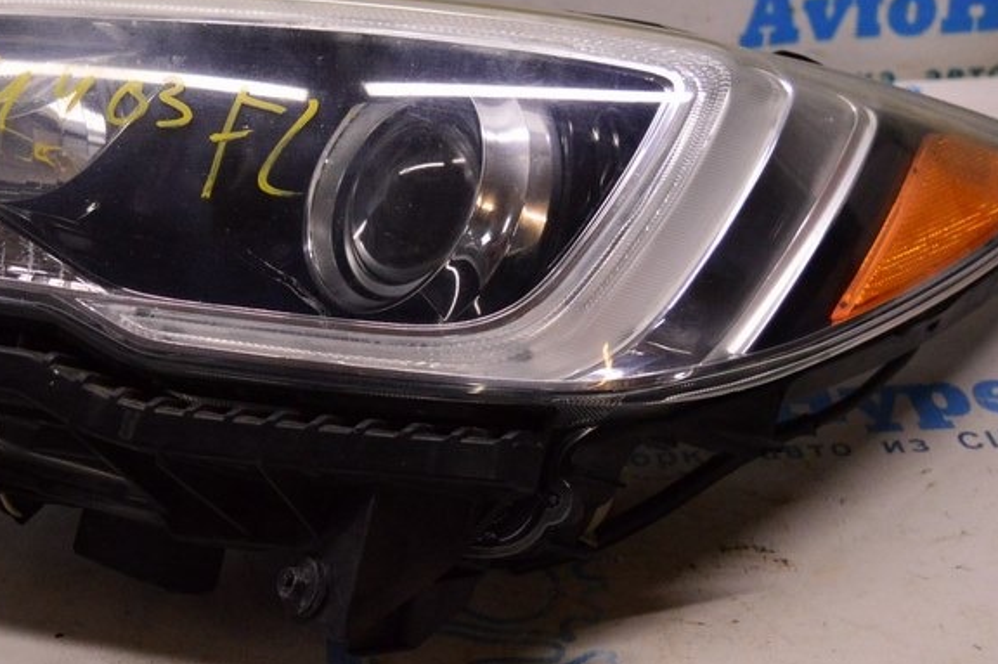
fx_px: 1773
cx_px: 310
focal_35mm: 64
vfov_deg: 21.2
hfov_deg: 31.1
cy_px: 377
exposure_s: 1/400
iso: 1600
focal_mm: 24
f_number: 4
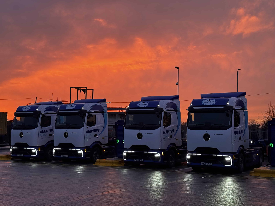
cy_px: 103
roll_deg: -1.0
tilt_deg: +5.0
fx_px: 381
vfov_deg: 30.3
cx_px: 138
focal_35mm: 48
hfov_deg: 39.7
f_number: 1.78
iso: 80
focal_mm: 6.76
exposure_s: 1/102
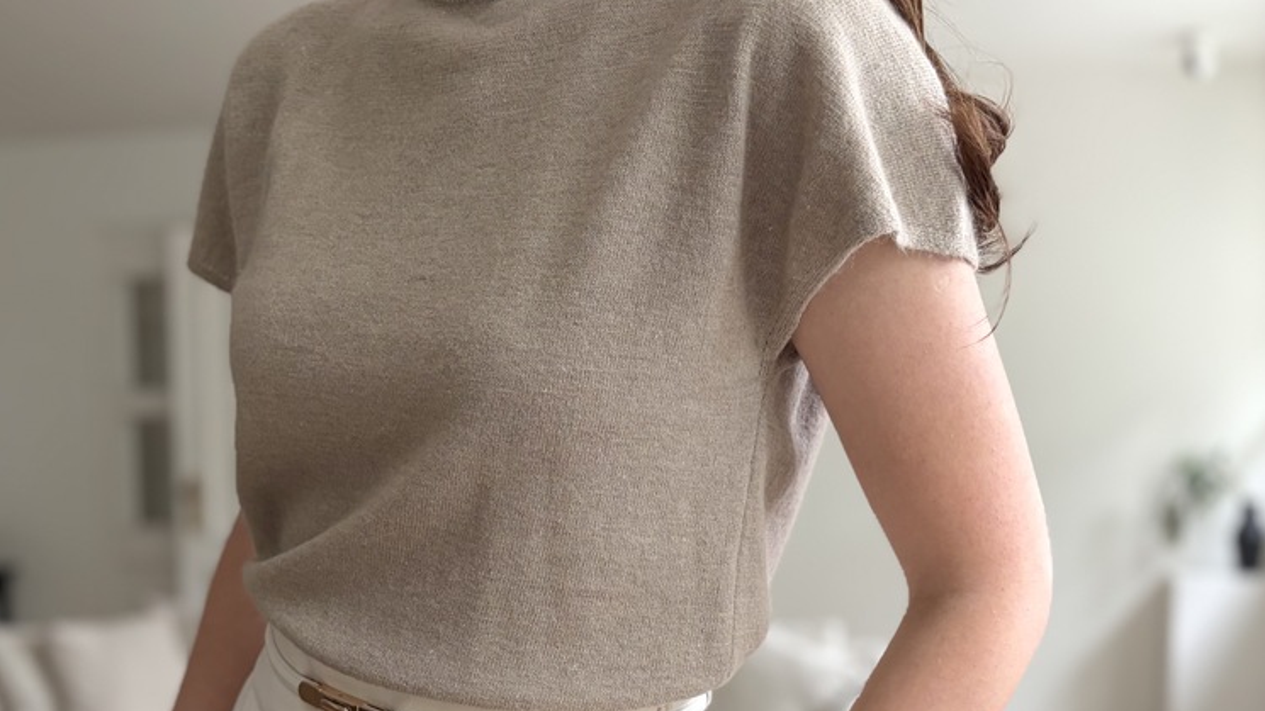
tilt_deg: -6.3
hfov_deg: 52.8
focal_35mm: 38
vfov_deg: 29.8
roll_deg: -0.6
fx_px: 1275
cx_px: 635
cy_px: 645
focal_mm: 5.96
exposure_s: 1/94
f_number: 1.6
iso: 125
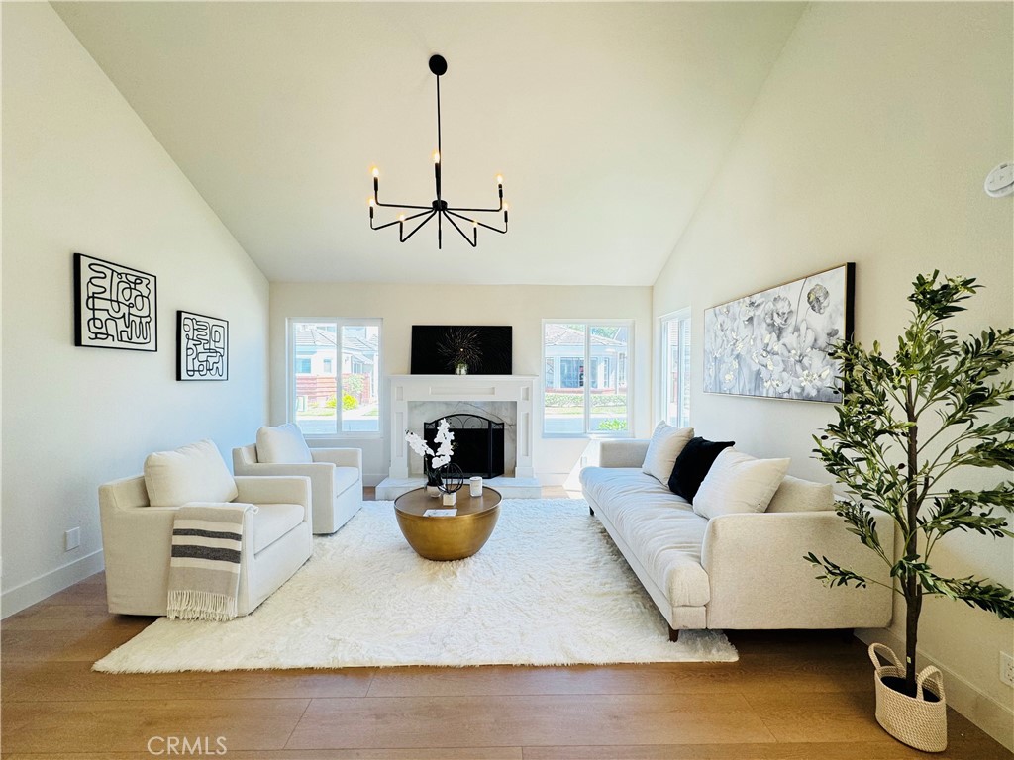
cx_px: 507
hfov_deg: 102.1
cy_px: 380
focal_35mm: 14
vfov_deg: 85.7
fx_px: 410
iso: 125
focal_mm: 2.22
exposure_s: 1/120
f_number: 2.2
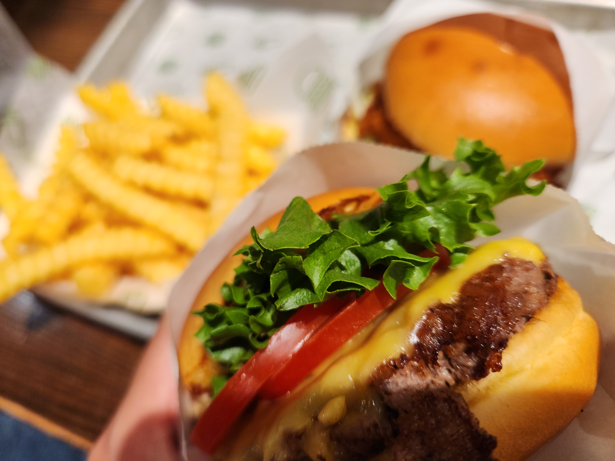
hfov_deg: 73.9
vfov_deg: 58.9
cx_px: 308
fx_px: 409
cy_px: 230
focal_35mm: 23
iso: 100
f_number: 1.8
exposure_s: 1/60
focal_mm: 5.4
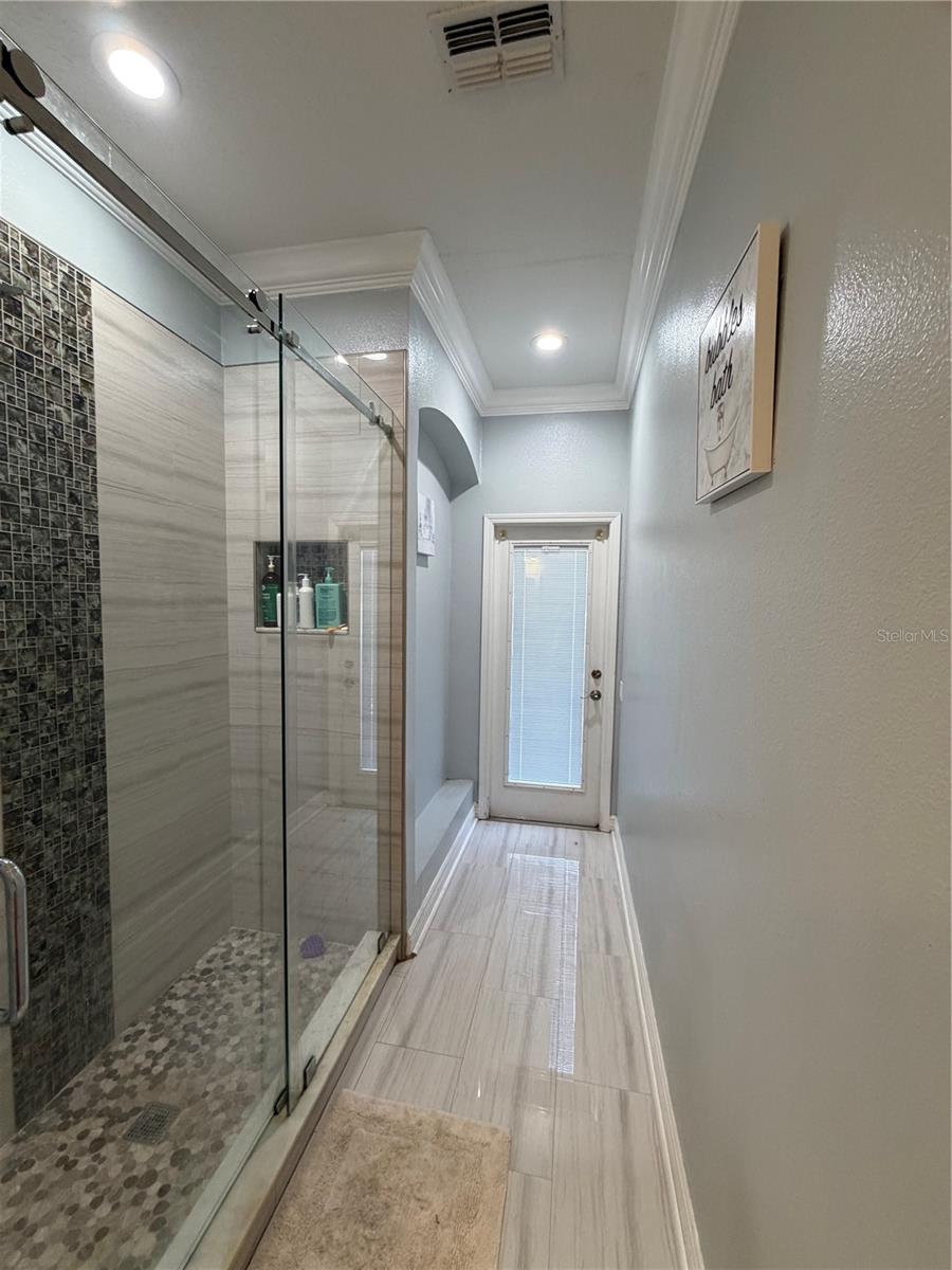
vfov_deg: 102.1
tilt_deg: -2.5
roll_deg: -1.4
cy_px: 635
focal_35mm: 14
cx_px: 476
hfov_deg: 85.7
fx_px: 513
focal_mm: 2.22
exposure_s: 1/60
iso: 200
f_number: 2.2
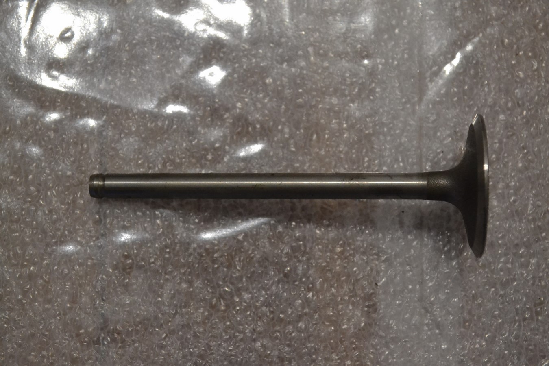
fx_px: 915
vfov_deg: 22.6
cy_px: 183
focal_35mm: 60
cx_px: 274
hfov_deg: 33.4
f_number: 5.3
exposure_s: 1/60
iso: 2800
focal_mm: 40
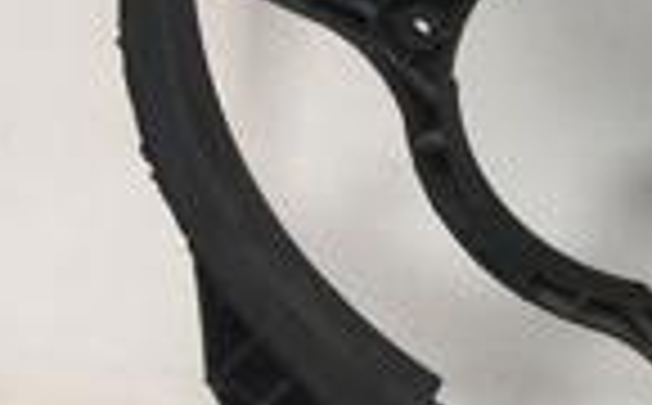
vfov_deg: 9.6
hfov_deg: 13.2
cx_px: 1313
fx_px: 2412
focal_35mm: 136
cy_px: 86
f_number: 2.2
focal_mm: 4.15
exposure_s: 1/442
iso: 25
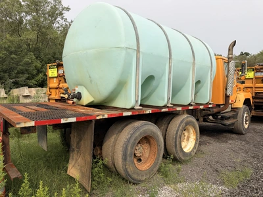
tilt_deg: -3.6
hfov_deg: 71.6
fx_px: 182
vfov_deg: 56.8
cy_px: 98
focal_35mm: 24
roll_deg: +1.6
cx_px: 132
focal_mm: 6.76
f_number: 1.78
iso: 80
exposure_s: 1/4167
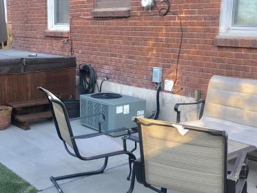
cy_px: 96
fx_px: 356
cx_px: 119
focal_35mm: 48
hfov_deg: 39.6
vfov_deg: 30.3
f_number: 1.8
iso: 20
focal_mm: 3.99
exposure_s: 1/207
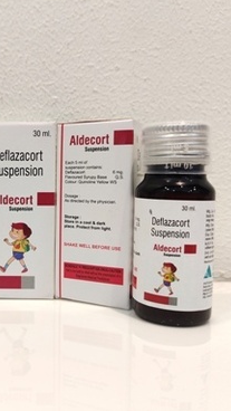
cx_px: 19
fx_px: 403
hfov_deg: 30.5
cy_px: 206
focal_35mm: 37
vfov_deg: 54.0
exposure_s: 1/50
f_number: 1.89
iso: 256
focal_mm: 5.42
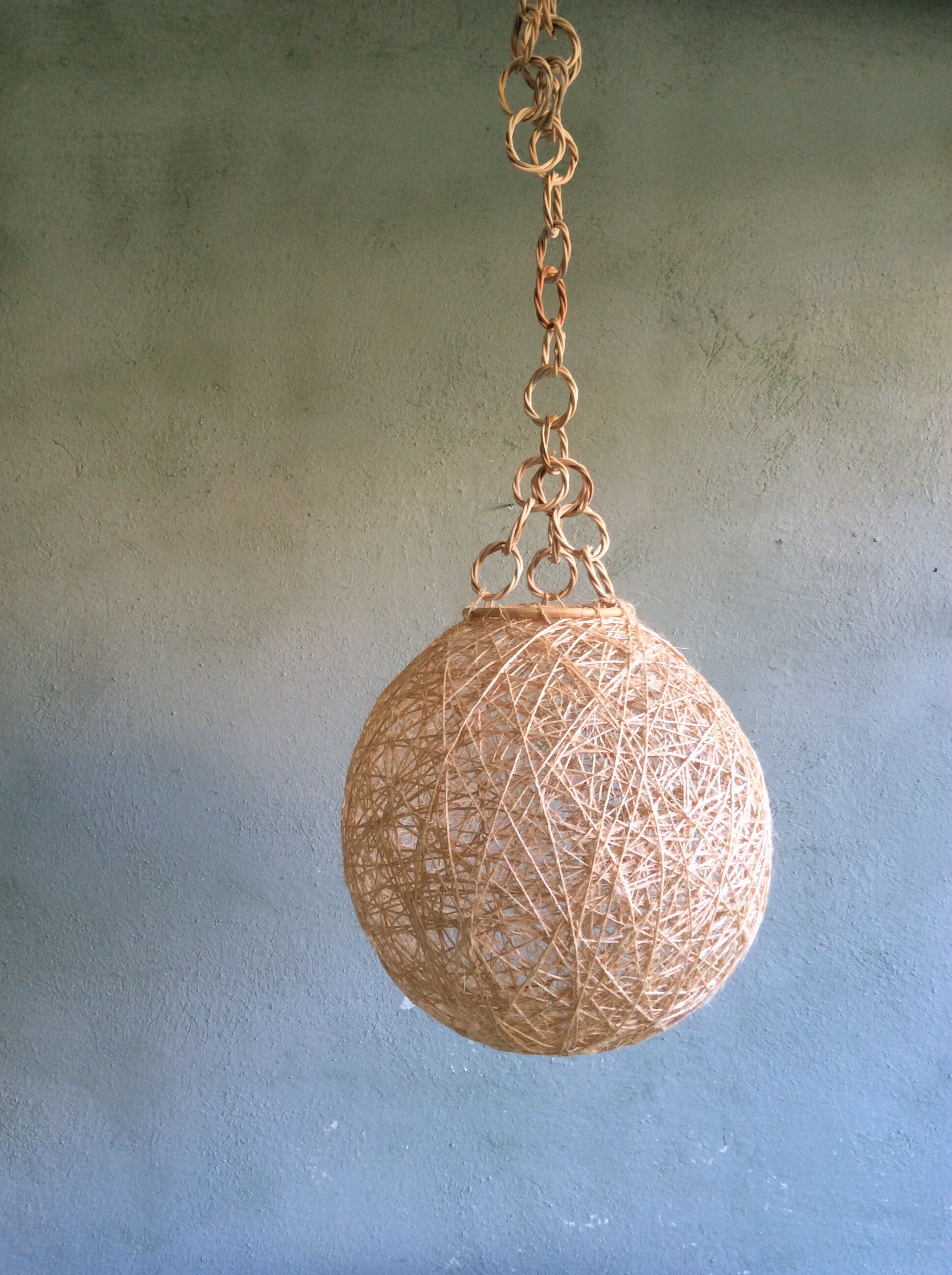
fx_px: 1177
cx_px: 476
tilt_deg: -2.4
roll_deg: +0.4
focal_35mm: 32
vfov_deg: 56.9
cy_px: 638
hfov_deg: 44.1
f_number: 2.4
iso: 40
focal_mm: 3.3
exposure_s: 1/25
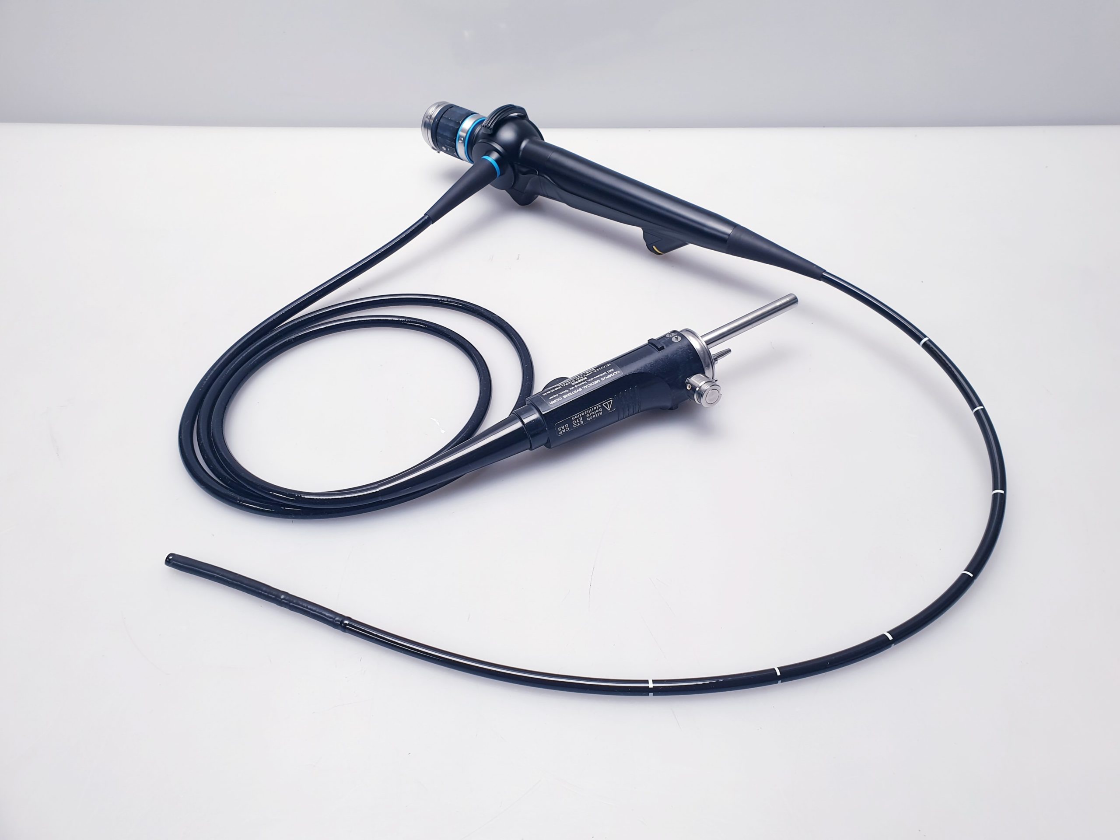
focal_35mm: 26
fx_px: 841
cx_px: 560
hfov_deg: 67.3
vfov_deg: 53.1
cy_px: 420
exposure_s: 1/50
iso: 64
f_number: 2.4
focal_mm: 4.3
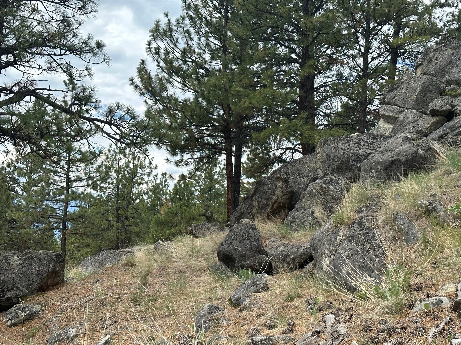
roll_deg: -4.4
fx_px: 639
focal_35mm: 48
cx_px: 230
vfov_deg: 30.3
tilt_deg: +3.1
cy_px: 172
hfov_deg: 39.7
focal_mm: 6.86
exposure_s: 1/2114
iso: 64
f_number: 1.78
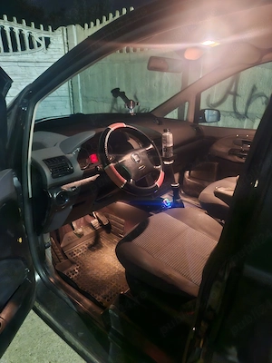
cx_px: 136
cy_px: 182
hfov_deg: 58.9
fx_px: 241
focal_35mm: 23
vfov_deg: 73.9
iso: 2000
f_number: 1.8
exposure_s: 1/10
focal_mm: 5.54
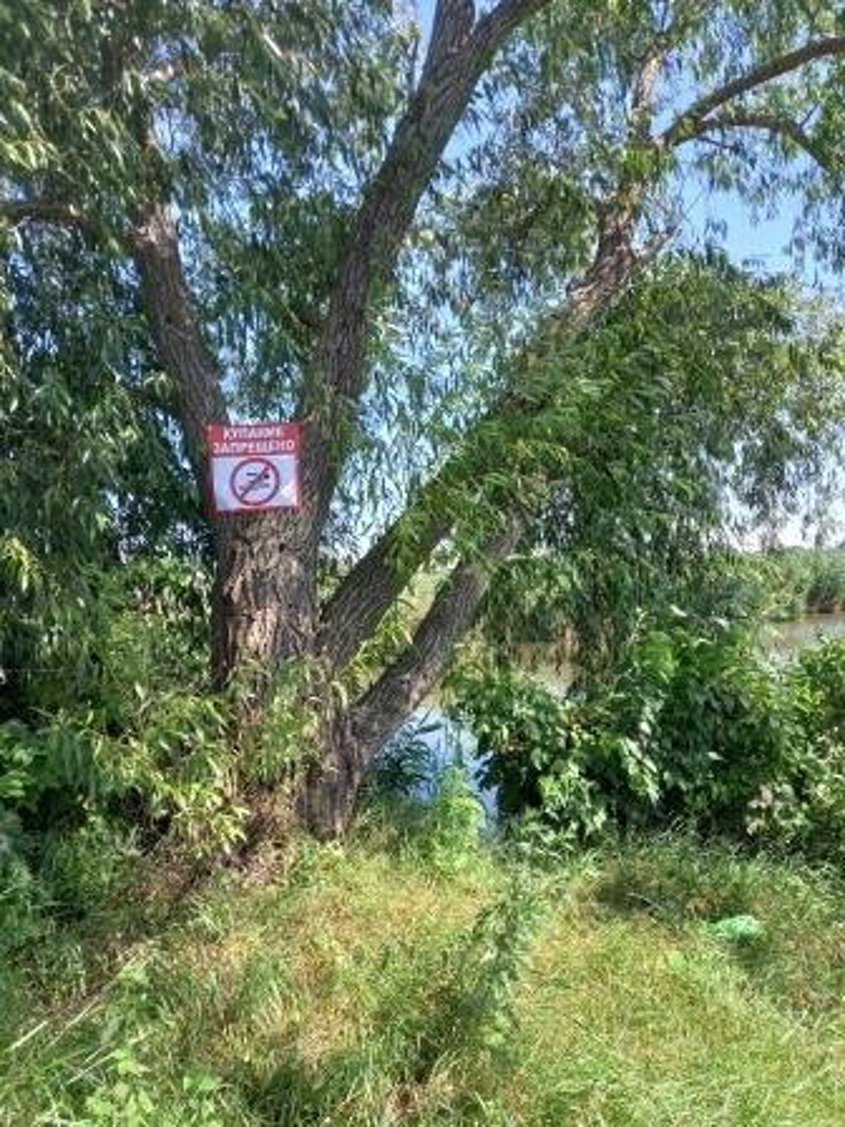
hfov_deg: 54.9
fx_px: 814
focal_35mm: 25
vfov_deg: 69.4
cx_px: 422
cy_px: 564
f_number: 2
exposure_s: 1/190
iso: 25
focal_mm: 4.6
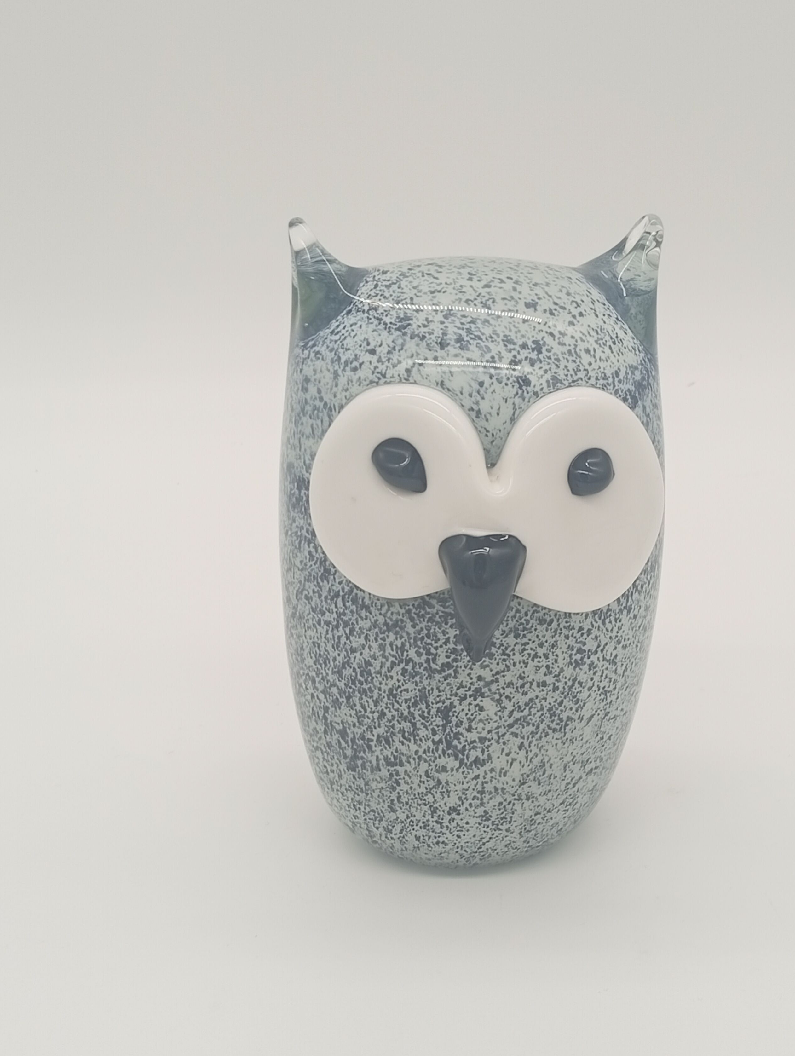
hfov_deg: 26.1
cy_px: 597
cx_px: 468
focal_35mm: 56
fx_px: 1711
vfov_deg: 34.3
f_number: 1.8
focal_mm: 3.98
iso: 61
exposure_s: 1/100
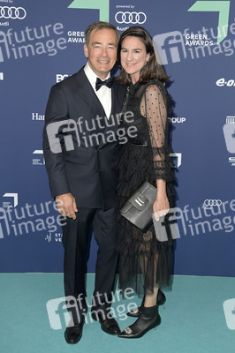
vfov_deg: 41.1
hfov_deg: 28.0
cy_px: 176
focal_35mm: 48
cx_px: 118
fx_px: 471
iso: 800
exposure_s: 1/250
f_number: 6.3
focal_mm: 48
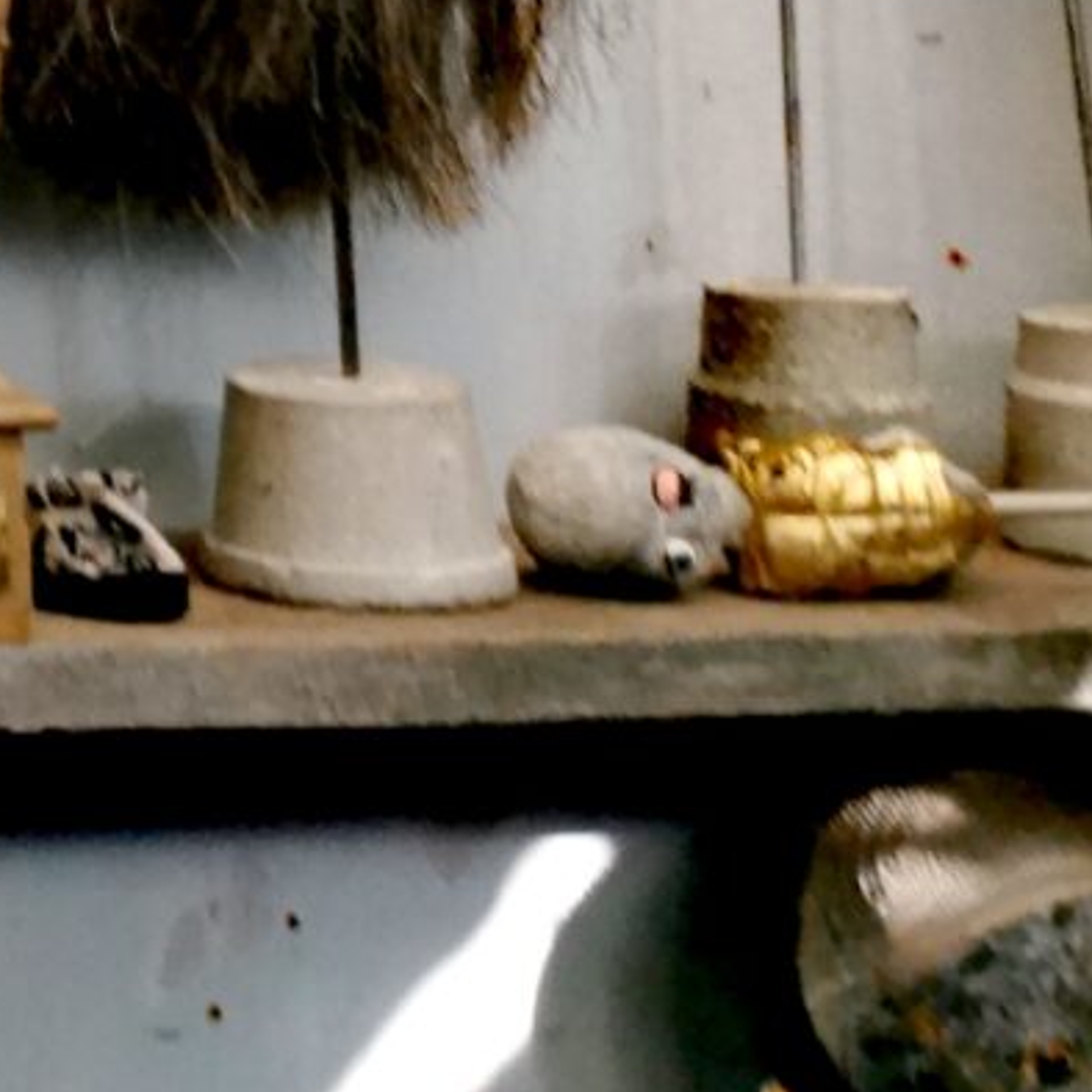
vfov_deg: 10.0
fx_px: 5532
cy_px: -1455
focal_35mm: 155
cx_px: -1968
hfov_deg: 9.4
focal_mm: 5.56
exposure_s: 1/261
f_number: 1.6
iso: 50
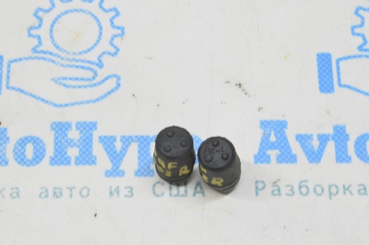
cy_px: 131
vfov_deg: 15.2
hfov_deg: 22.8
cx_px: 179
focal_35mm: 90
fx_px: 917
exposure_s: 1/15
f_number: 20
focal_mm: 55
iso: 6400
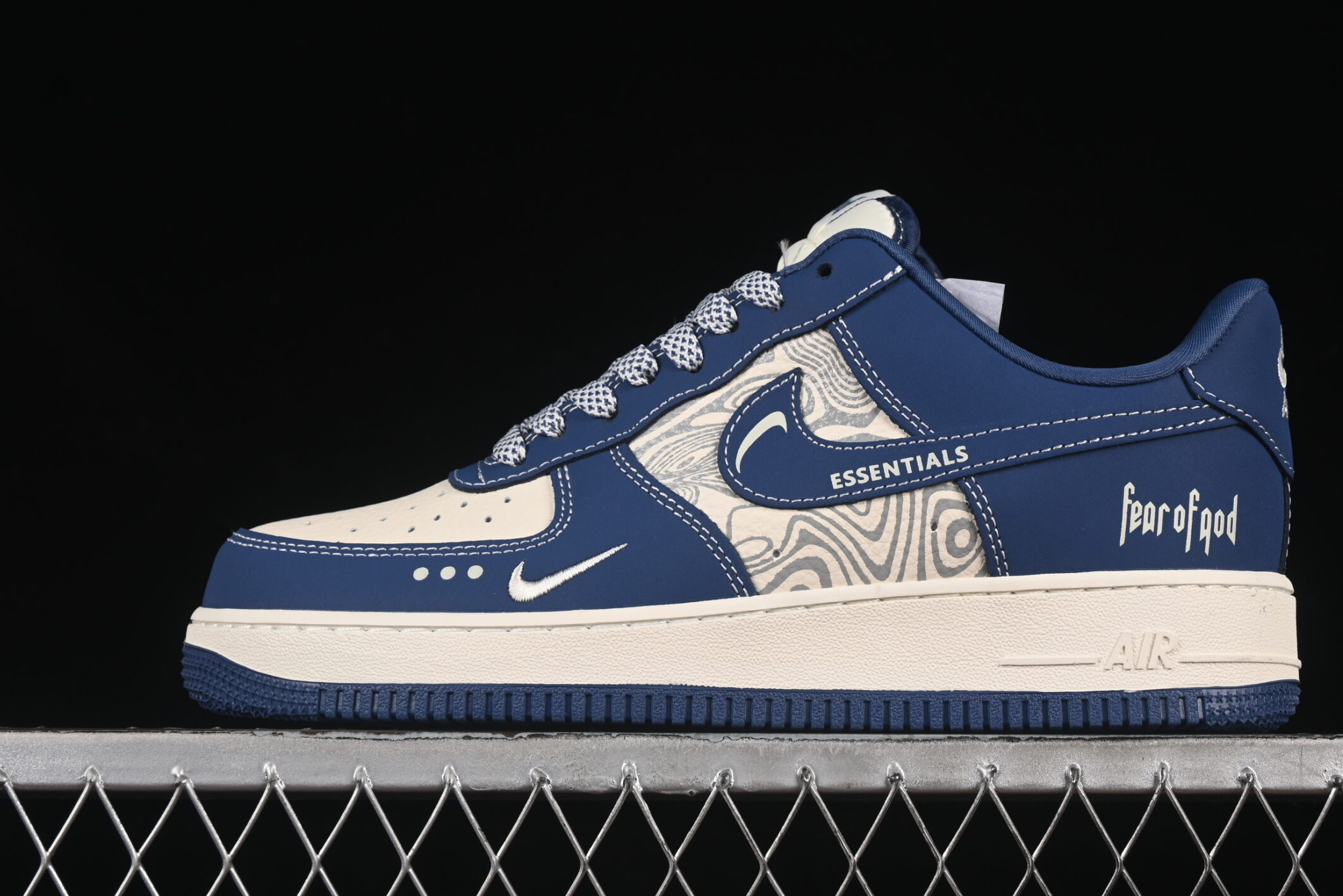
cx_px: 767
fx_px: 3358
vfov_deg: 15.2
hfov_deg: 22.6
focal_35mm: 90
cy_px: 397
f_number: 8
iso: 160
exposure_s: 1/80
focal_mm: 50
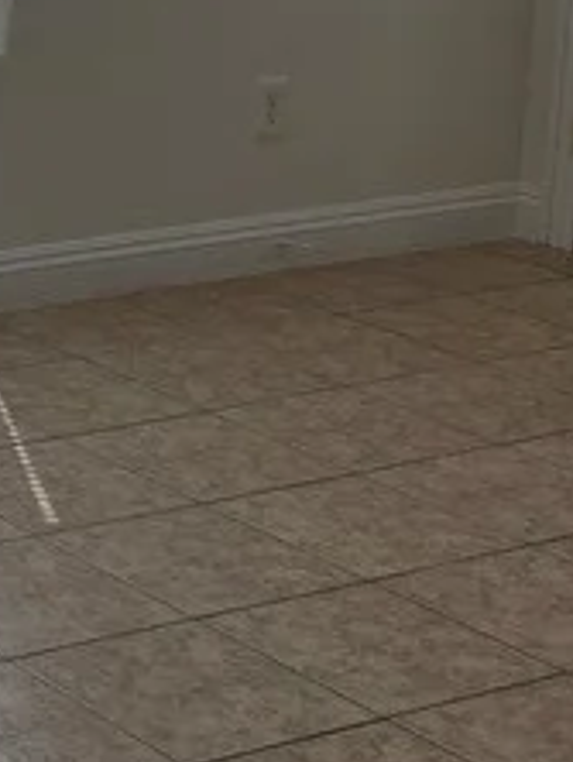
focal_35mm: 106
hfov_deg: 12.1
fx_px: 2335
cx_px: -655
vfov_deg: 18.2
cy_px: 41
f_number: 1.7
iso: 40
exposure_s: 1/359
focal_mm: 6.25
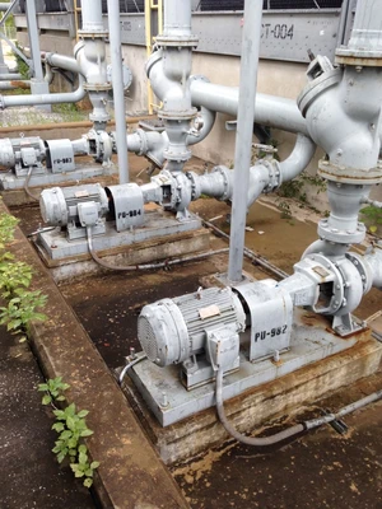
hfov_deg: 42.9
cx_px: 191
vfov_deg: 55.4
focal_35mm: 33
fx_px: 486
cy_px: 254
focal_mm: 4.12
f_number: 2.4
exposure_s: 1/201
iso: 50
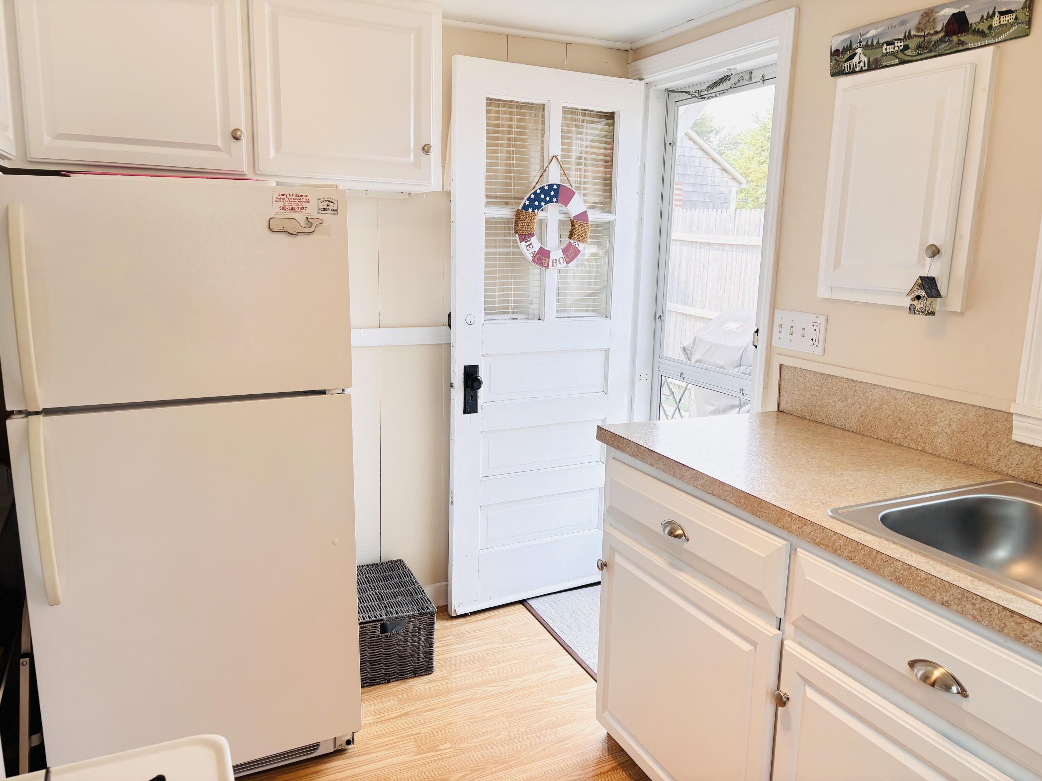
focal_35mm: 26
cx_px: 521
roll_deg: -1.8
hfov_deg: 67.3
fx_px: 783
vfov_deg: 53.1
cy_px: 390
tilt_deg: -11.5
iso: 40
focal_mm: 5.96
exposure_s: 1/150
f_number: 1.6
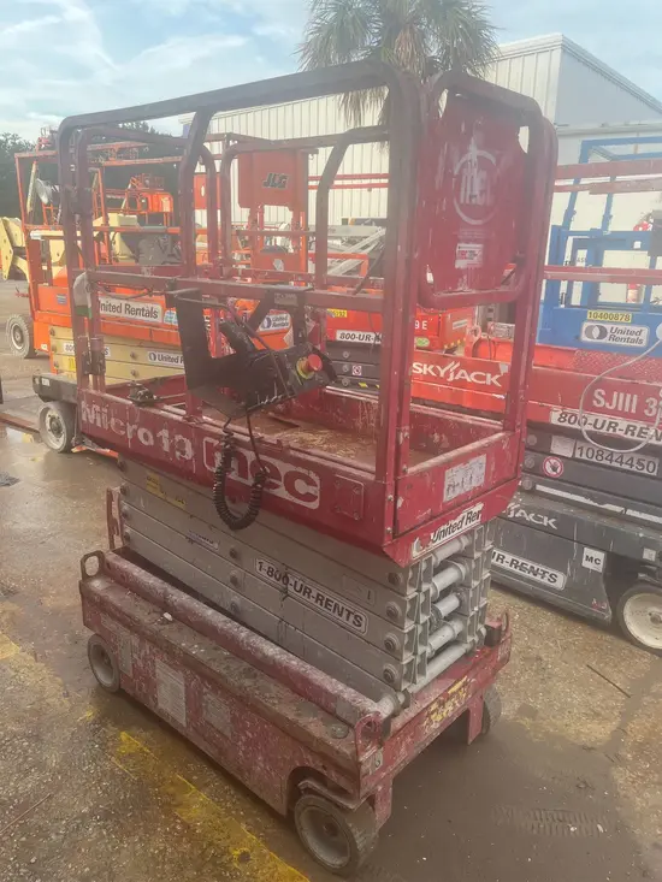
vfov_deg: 67.3
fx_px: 663
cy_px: 441
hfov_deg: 53.1
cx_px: 331
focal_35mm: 26
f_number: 1.6
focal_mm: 5.1
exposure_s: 1/437
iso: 50
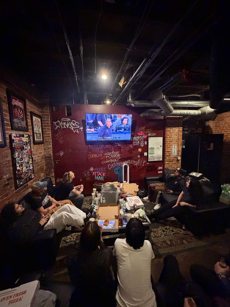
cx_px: 115
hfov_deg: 85.7
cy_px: 154
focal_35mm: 14
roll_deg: +0.8
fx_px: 124
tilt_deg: -6.1
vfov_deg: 102.1
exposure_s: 1/60
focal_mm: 2.22
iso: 1000
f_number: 2.2
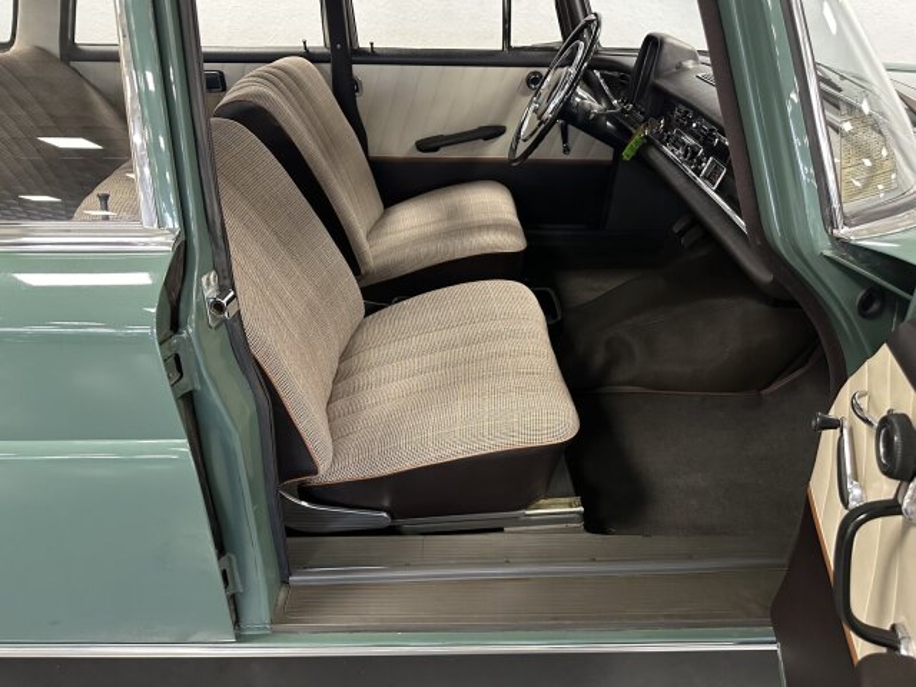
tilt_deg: -31.8
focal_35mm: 24
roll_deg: -1.2
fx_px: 635
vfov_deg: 56.8
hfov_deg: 71.6
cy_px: 344
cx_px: 458
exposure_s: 1/50
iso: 640
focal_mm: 6.86
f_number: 1.78
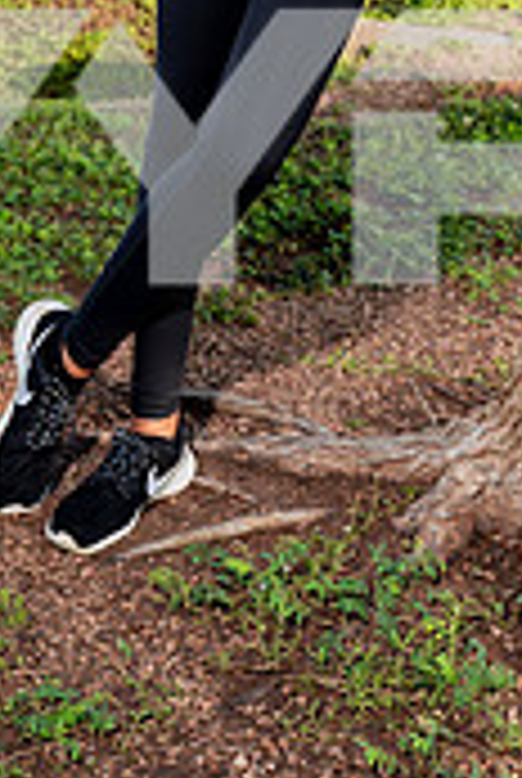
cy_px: -166
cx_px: 310
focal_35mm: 96
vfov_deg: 19.9
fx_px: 2080
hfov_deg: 14.3
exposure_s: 1/250
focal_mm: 37
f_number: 4
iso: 100
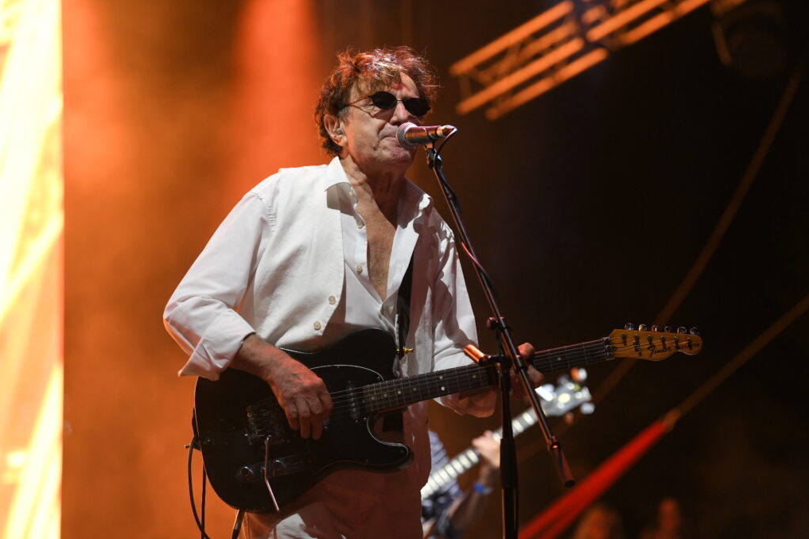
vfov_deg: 10.1
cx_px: 406
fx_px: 3056
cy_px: 271
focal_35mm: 136
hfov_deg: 15.1
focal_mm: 135
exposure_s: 1/320
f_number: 4
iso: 2000
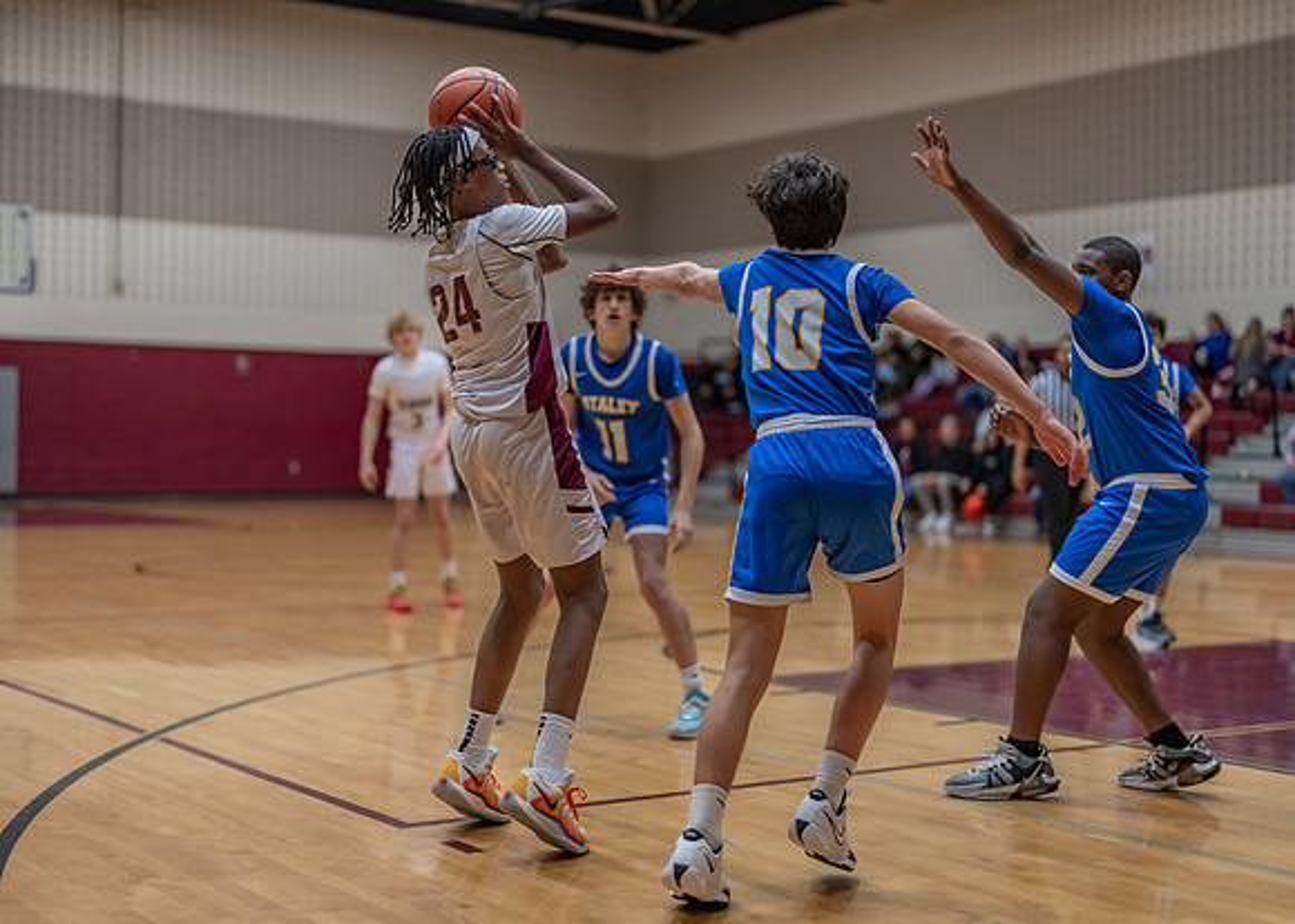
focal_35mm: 54
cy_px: 462
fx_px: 1983
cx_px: 648
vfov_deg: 26.2
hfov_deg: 36.2
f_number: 1.2
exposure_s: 1/1000
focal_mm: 50
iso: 500
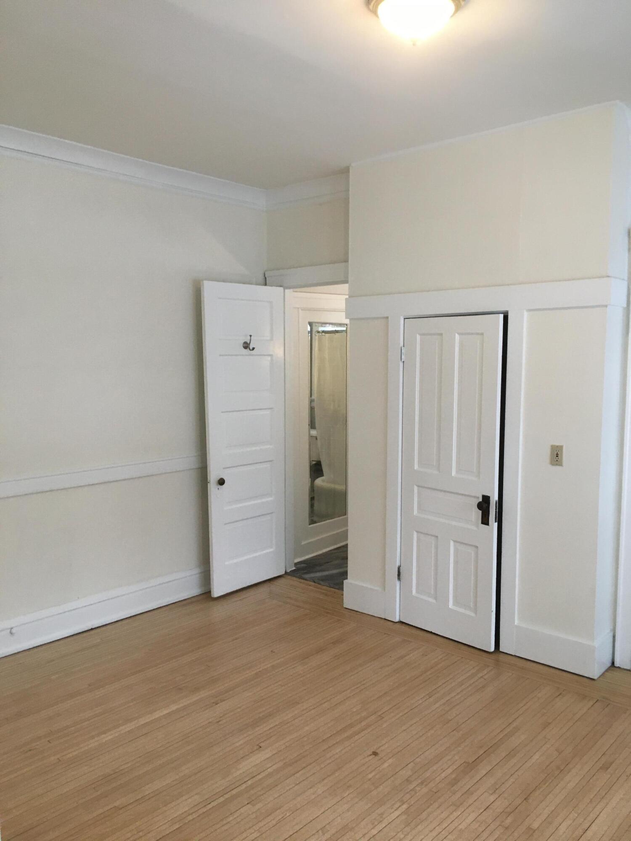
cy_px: 420
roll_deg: -0.2
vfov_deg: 61.7
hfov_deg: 48.2
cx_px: 316
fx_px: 705
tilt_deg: -4.9
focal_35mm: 29
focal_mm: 4.15
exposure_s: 1/30
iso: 40
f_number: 2.2
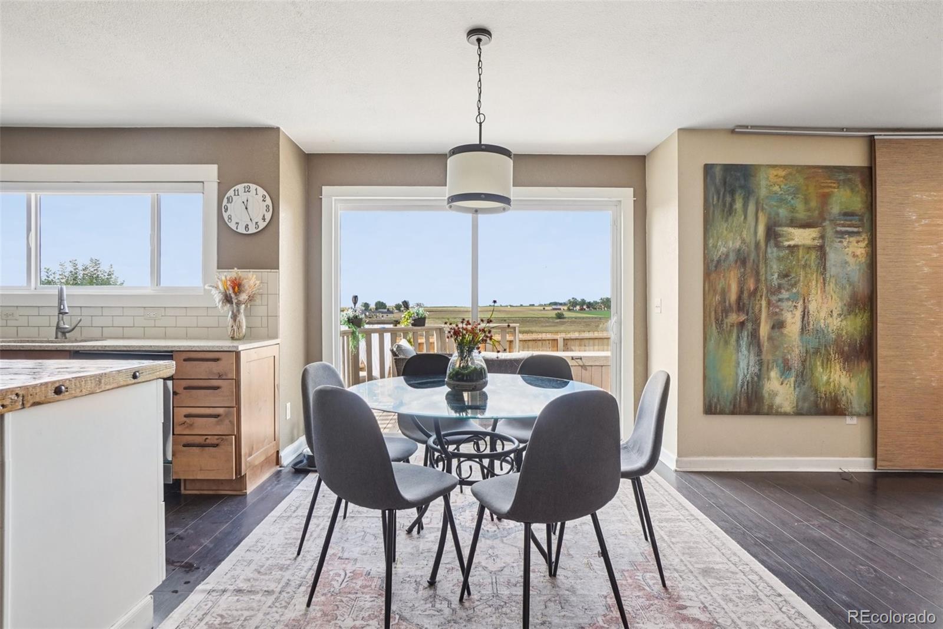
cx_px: 472
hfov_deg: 90.0
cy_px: 314
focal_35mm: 18
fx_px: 471
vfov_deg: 67.4
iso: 200
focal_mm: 12
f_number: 8
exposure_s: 1/30
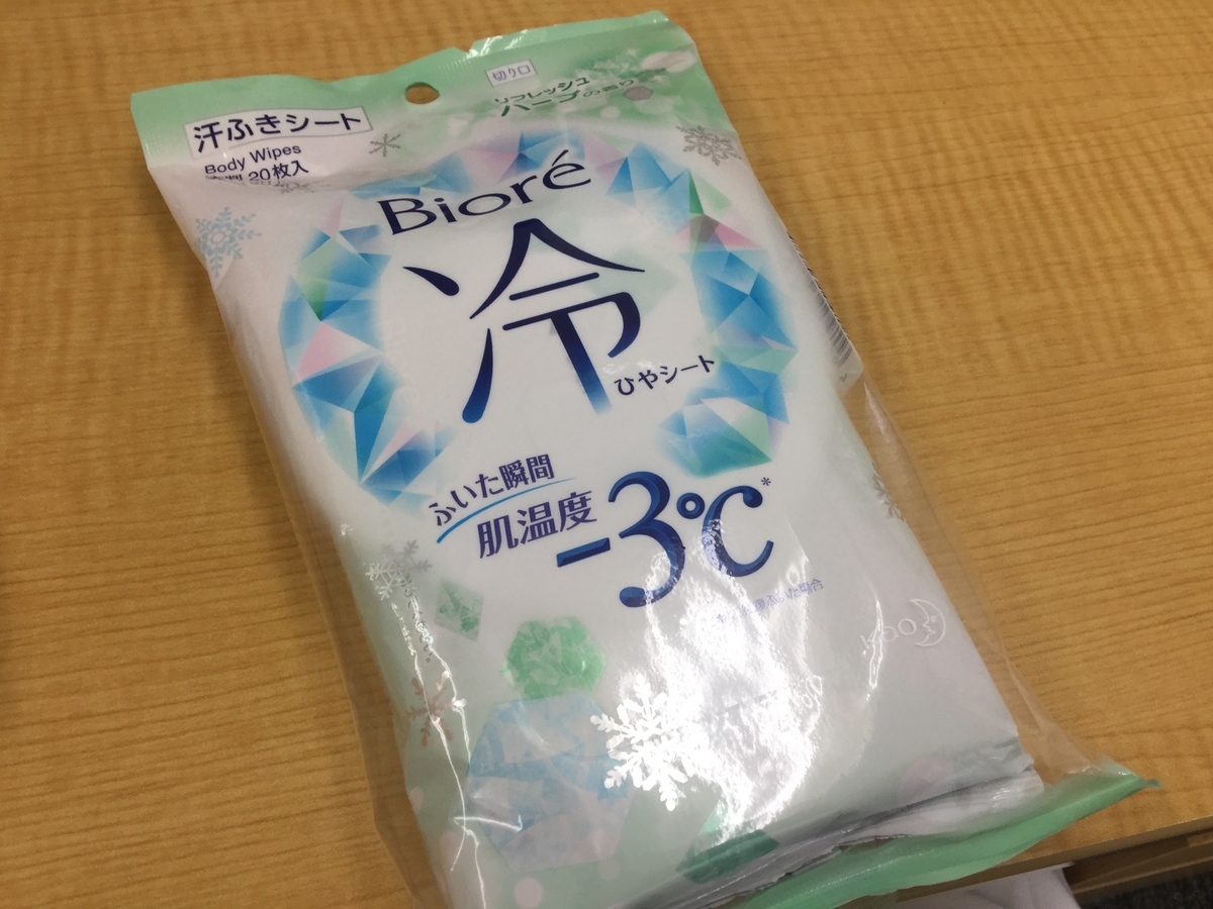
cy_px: 454
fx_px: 1086
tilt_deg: -60.0
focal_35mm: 31
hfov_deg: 58.4
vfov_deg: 45.4
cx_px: 606
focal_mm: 3.3
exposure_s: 1/120
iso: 40
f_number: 2.4
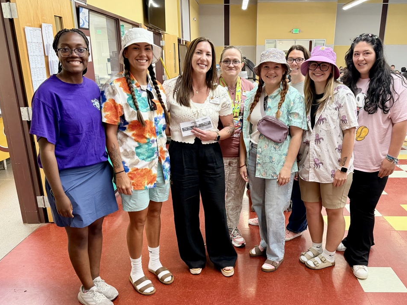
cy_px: 147
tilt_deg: -17.5
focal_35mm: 26
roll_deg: +0.9
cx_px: 205
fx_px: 306
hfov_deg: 67.3
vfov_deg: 53.1
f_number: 1.78
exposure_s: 1/60
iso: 320
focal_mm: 6.76
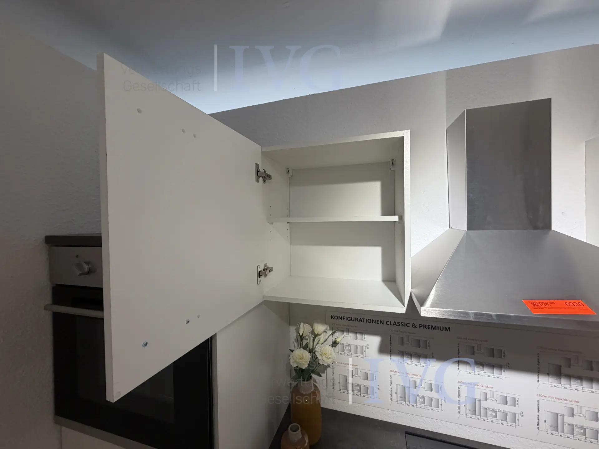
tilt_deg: +0.9
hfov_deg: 102.1
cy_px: 224
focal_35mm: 14
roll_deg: +2.4
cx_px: 300
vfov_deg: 85.7
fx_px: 242
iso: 100
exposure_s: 1/100
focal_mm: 2.22
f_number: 2.2
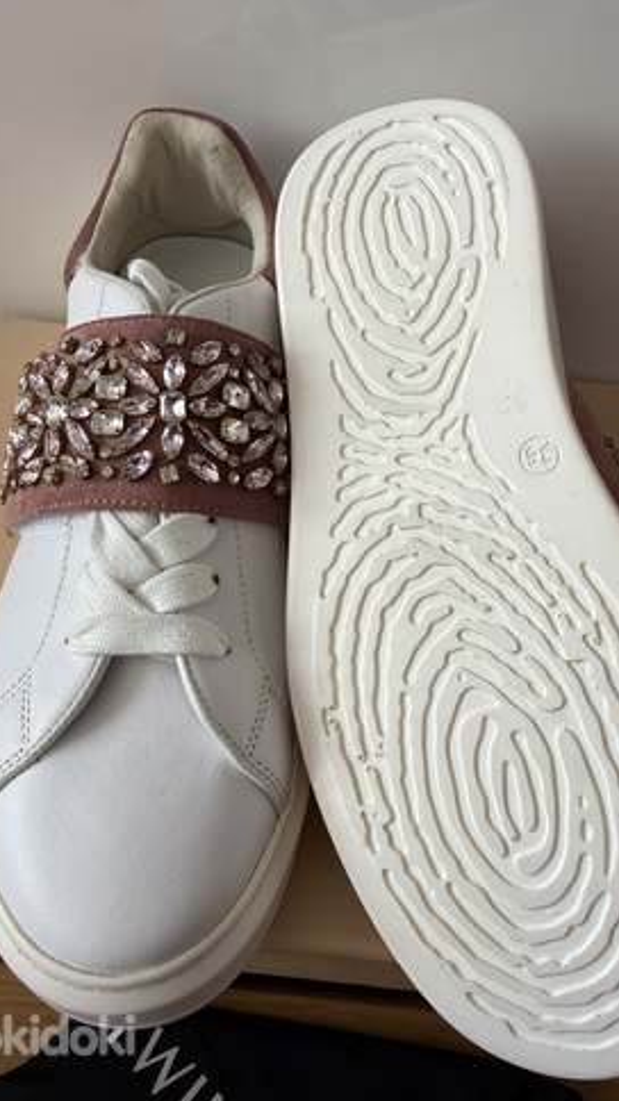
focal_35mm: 27
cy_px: 546
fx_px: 788
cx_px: 336
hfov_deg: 42.8
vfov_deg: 69.9
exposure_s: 1/99
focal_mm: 2.22
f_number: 2.2
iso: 50
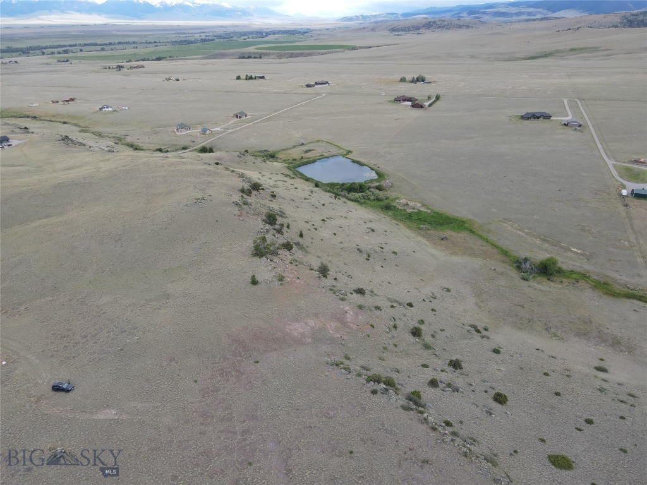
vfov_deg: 56.8
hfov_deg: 71.6
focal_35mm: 24
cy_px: 242
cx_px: 324
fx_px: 449
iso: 100
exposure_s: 1/240
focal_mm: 4.5
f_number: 2.8
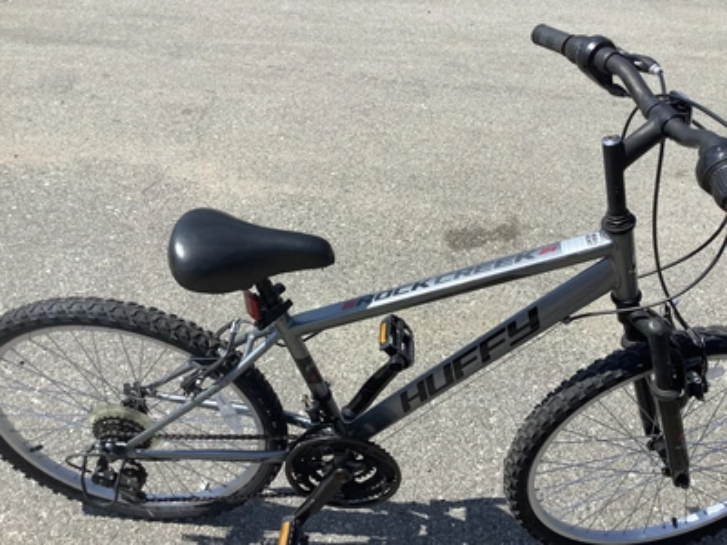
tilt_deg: -39.6
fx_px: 651
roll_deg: -1.3
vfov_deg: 45.4
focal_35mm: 31
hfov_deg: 58.4
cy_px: 272
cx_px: 364
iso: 25
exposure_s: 1/1456
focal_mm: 3.3
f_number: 2.4
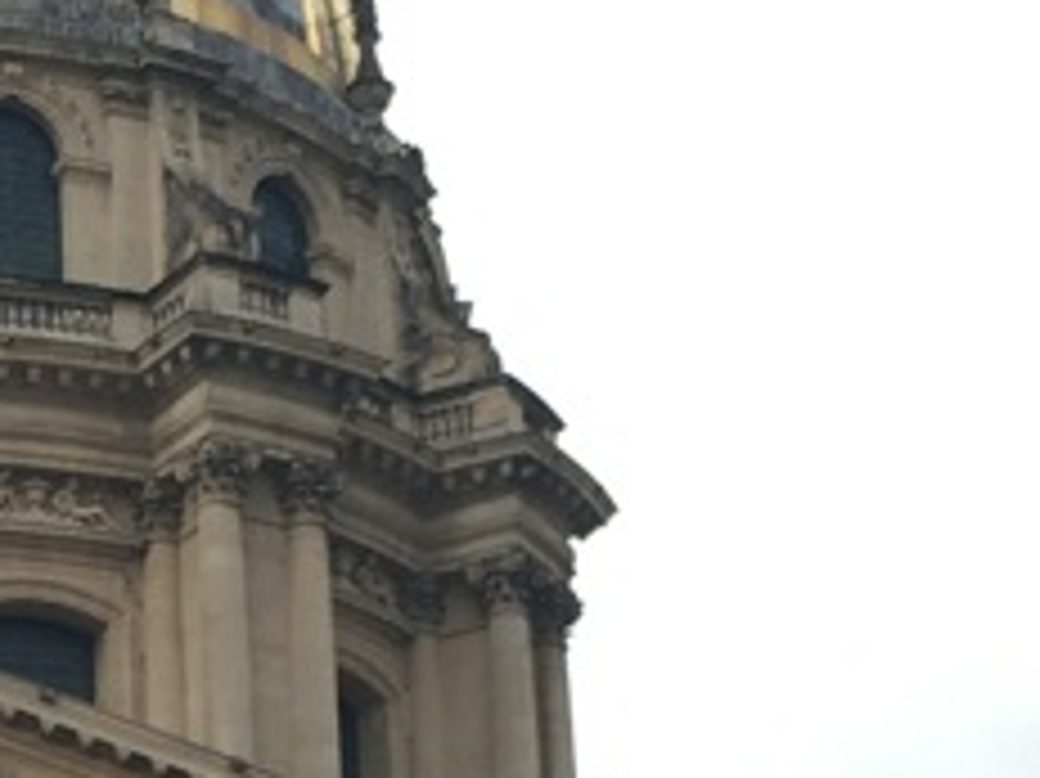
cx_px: -90
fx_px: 4835
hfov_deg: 12.1
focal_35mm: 161
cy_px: 1147
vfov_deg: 9.0
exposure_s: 1/124
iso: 25
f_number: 2.2
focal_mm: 4.15
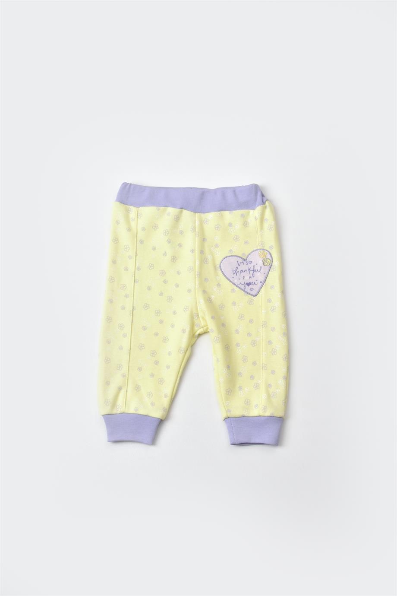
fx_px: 868
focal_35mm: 52
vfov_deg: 37.9
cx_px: 198
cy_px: 298
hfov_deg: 25.8
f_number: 13
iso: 100
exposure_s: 1/125
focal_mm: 35
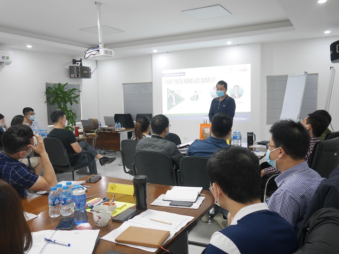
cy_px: 127
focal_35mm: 32
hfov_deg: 56.8
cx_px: 170
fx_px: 313
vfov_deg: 44.2
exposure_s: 1/60
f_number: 3.9
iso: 800
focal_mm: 16
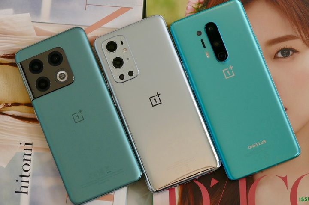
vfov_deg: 10.1
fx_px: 1158
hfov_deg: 15.2
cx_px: 154
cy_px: 102
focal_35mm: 135
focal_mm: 49.07
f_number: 4.5
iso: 500
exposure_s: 1/80
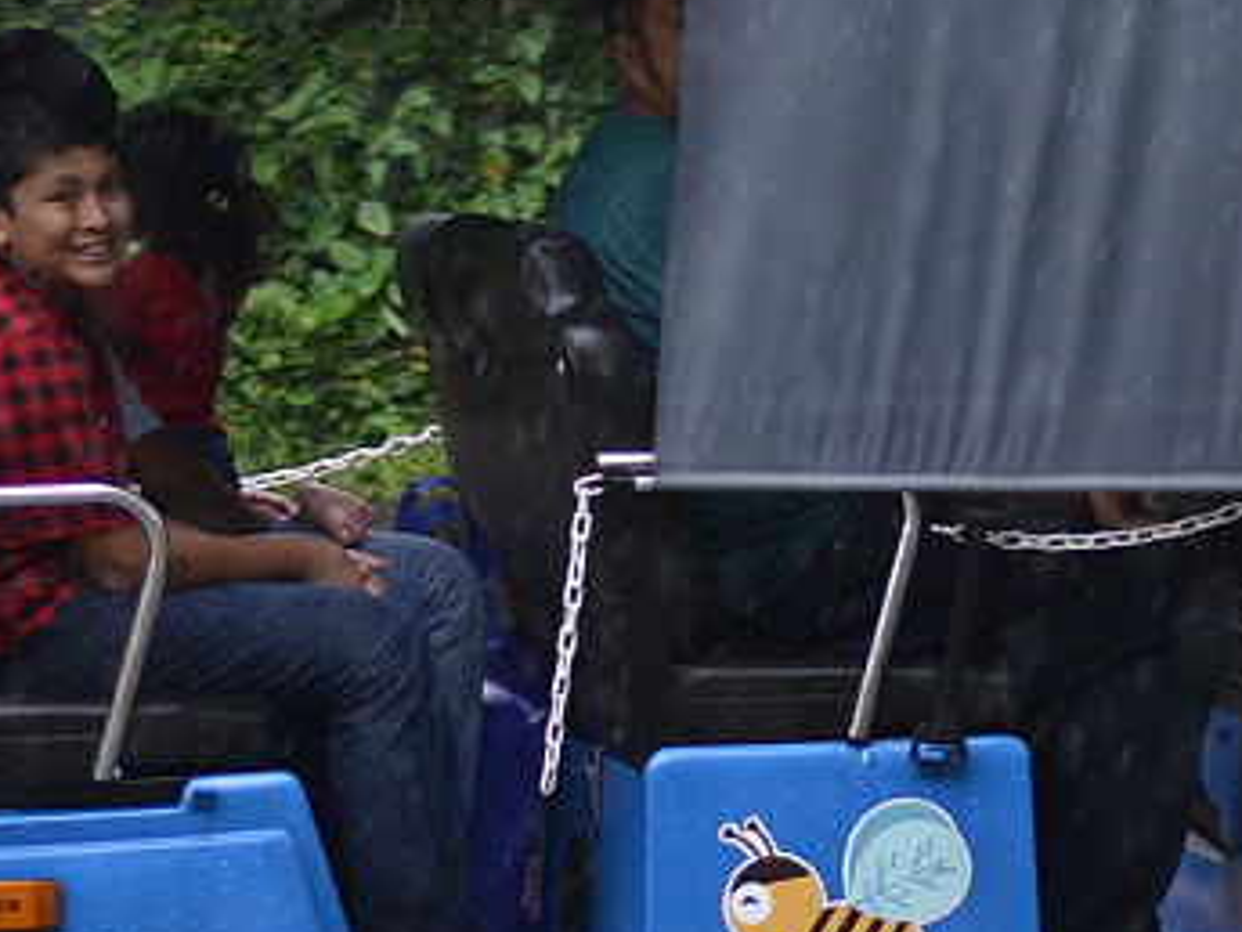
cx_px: 1007
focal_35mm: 224
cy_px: 426
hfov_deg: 8.8
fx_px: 8037
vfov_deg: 6.6
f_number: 1.8
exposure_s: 1/400
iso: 100
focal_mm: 50
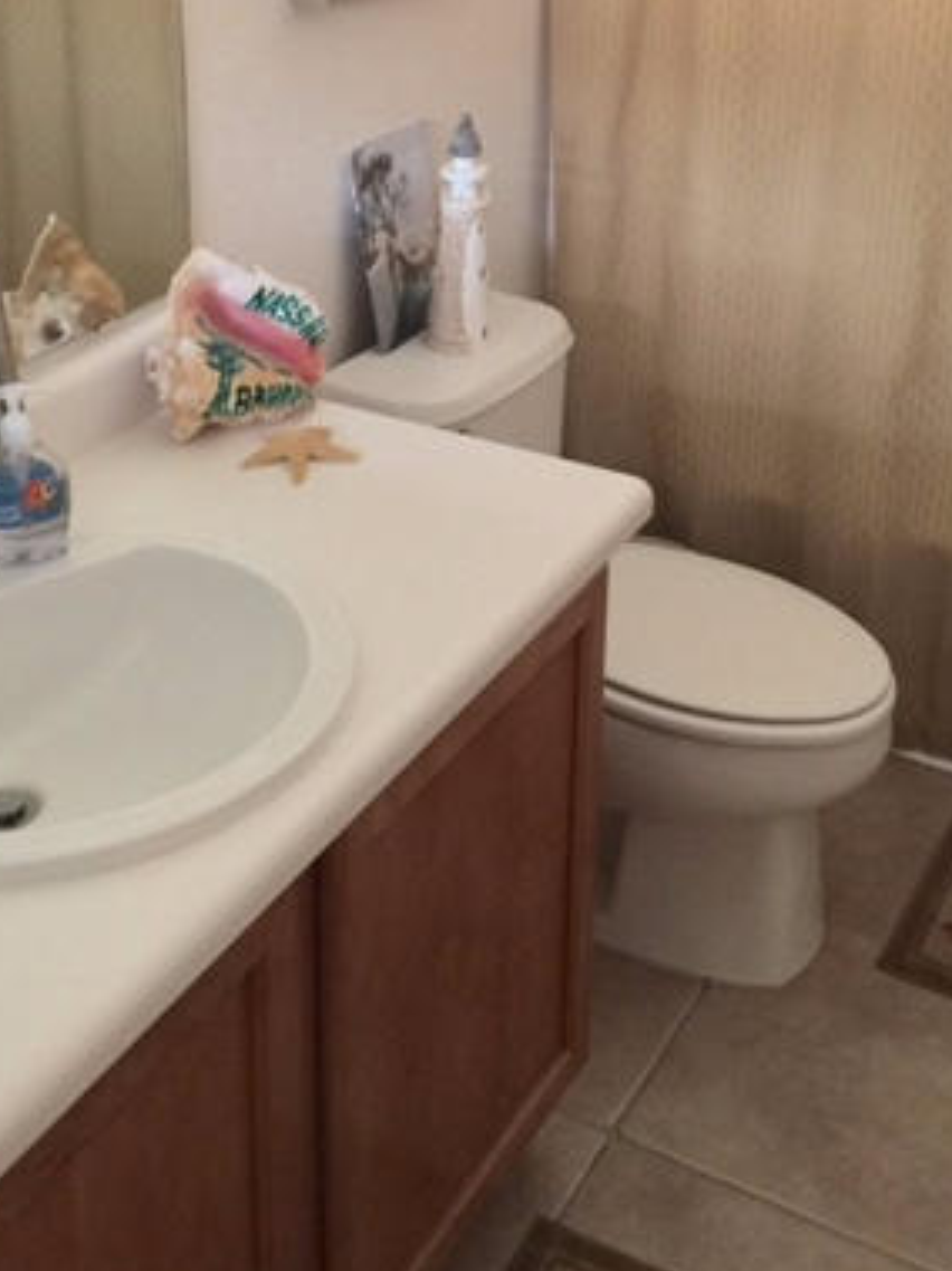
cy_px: 319
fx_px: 1798
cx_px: 540
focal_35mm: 49
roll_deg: -1.6
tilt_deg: -22.0
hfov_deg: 29.6
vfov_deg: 37.9
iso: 64
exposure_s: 1/15
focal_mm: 4.15
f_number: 2.2
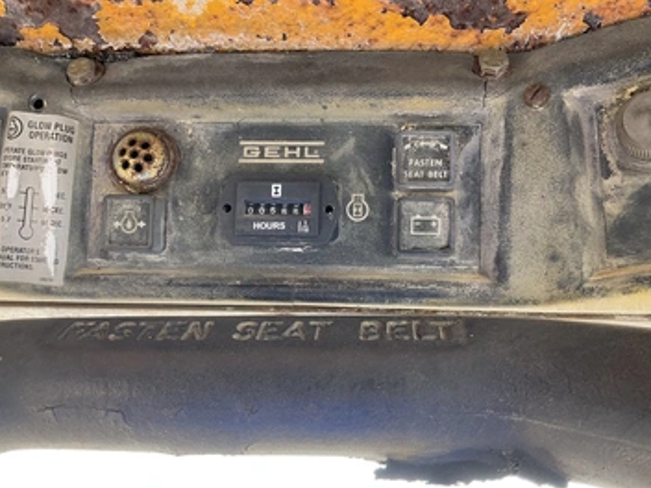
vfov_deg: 42.9
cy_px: 248
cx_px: 340
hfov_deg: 55.3
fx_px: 621
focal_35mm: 33
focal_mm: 3
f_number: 1.8
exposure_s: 1/122
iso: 50
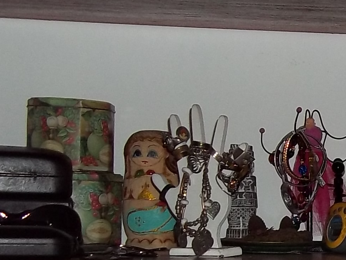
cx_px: 563
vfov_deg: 11.1
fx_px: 1310
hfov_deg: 13.9
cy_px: 312
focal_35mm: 131
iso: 80
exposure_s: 1/30
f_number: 2.9
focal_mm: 5.7
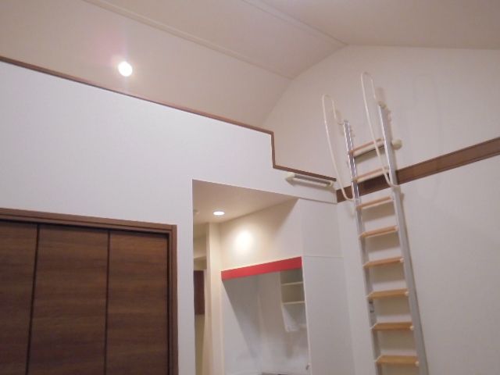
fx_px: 419
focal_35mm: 29
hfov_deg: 61.7
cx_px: 250
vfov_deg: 48.2
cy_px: 188
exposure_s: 1/30
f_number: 3.7
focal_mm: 5.3
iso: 320
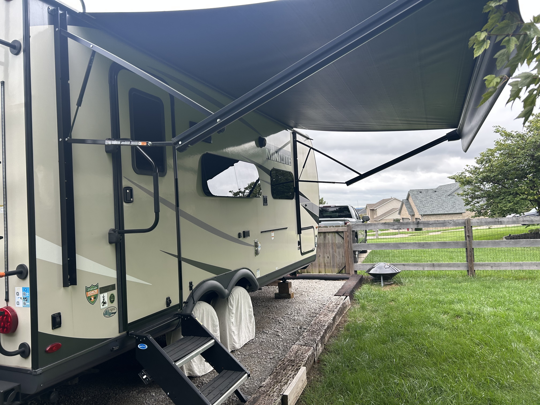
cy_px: 202
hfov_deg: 67.3
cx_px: 270
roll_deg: +3.5
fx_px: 406
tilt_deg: +2.8
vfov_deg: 53.1
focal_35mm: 26
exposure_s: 1/346
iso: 50
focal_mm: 5.7
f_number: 1.5
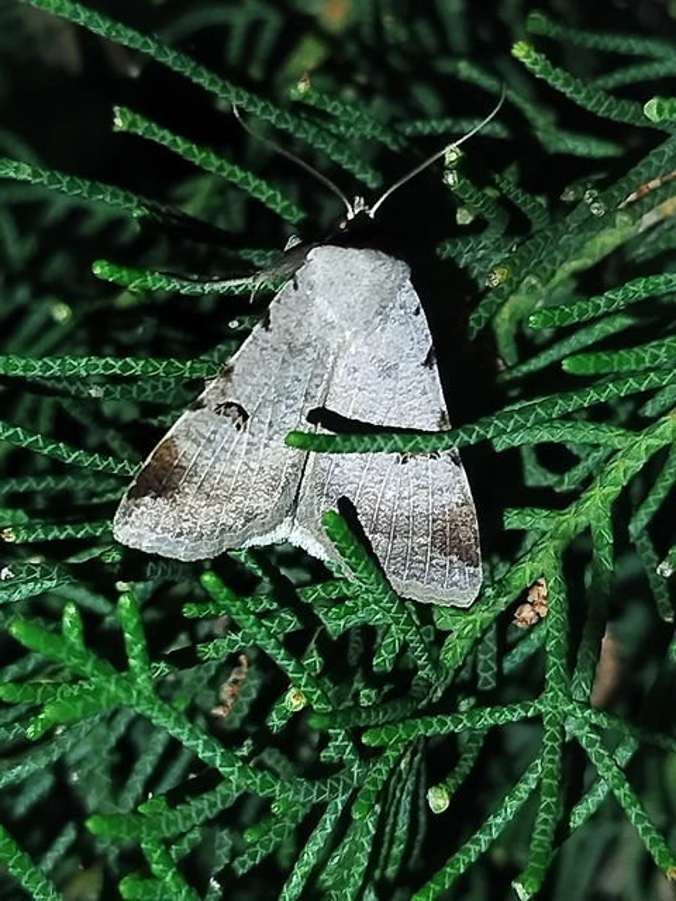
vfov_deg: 22.3
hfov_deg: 16.8
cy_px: 450
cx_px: 338
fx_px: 2291
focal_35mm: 88
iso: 320
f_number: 1.7
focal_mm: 5.31
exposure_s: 1/33
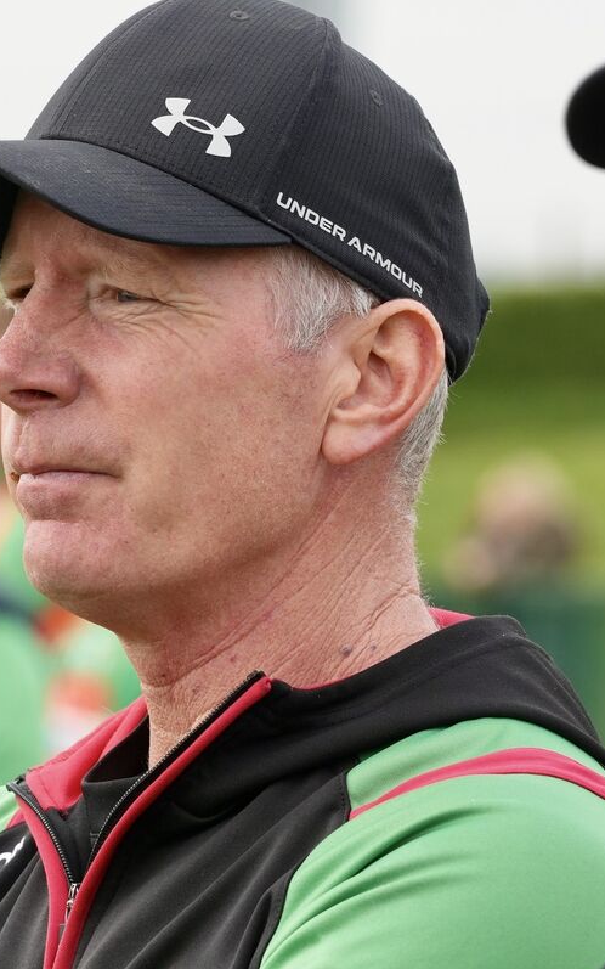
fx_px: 10079
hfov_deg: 3.4
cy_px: 484
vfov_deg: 5.5
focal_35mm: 382
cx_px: 186
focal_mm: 166.4
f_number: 7.1
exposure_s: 1/1000
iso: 800
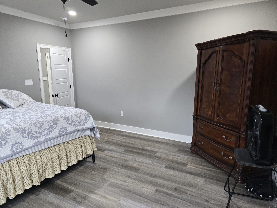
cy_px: 104
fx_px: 184
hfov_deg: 73.9
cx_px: 138
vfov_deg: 58.9
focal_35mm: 23
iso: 640
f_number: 1.7
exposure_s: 1/120
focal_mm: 6.3
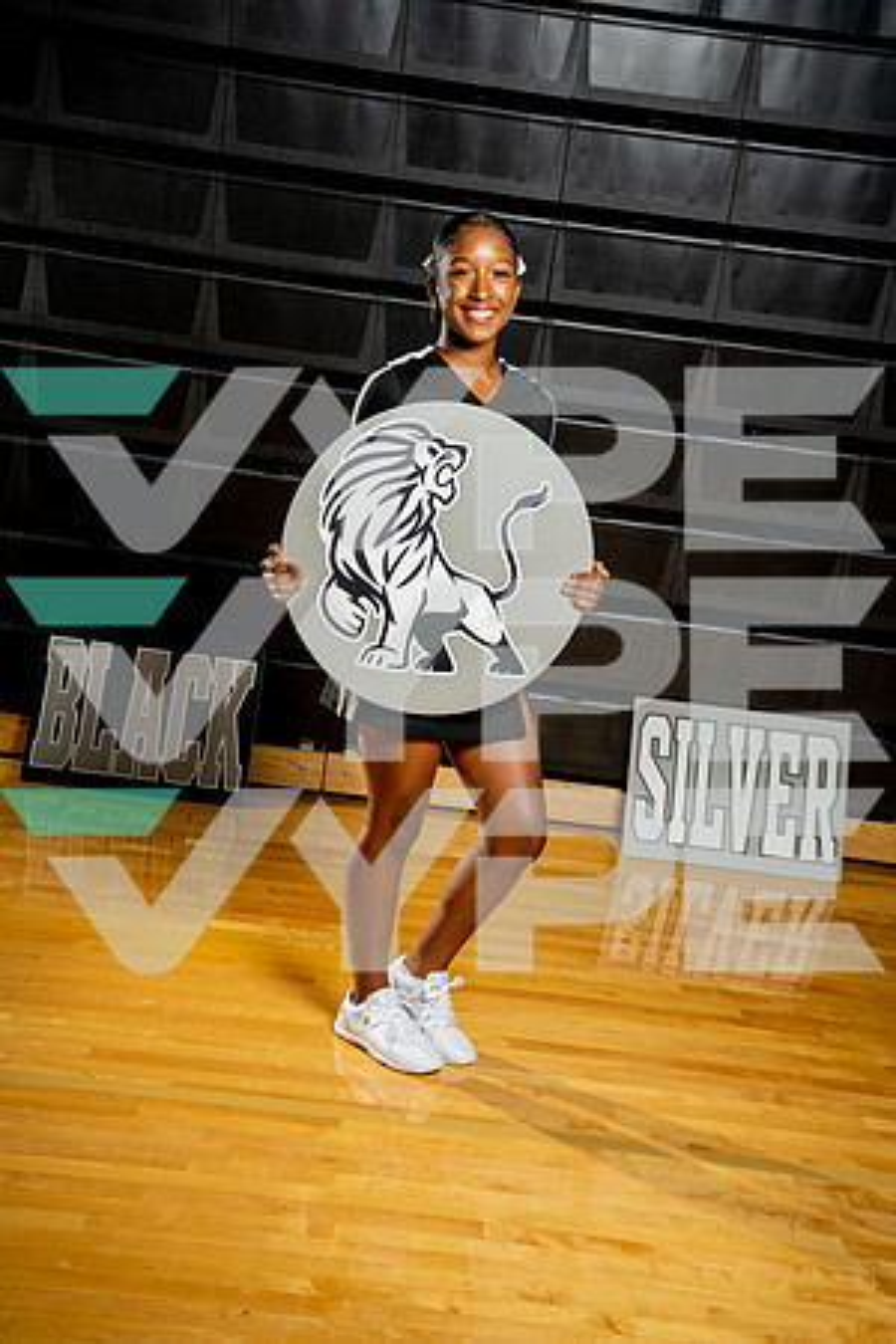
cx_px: 448
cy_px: 672
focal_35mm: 53
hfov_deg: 25.5
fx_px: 1979
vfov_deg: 37.5
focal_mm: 53
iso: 200
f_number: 5.6
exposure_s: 1/250
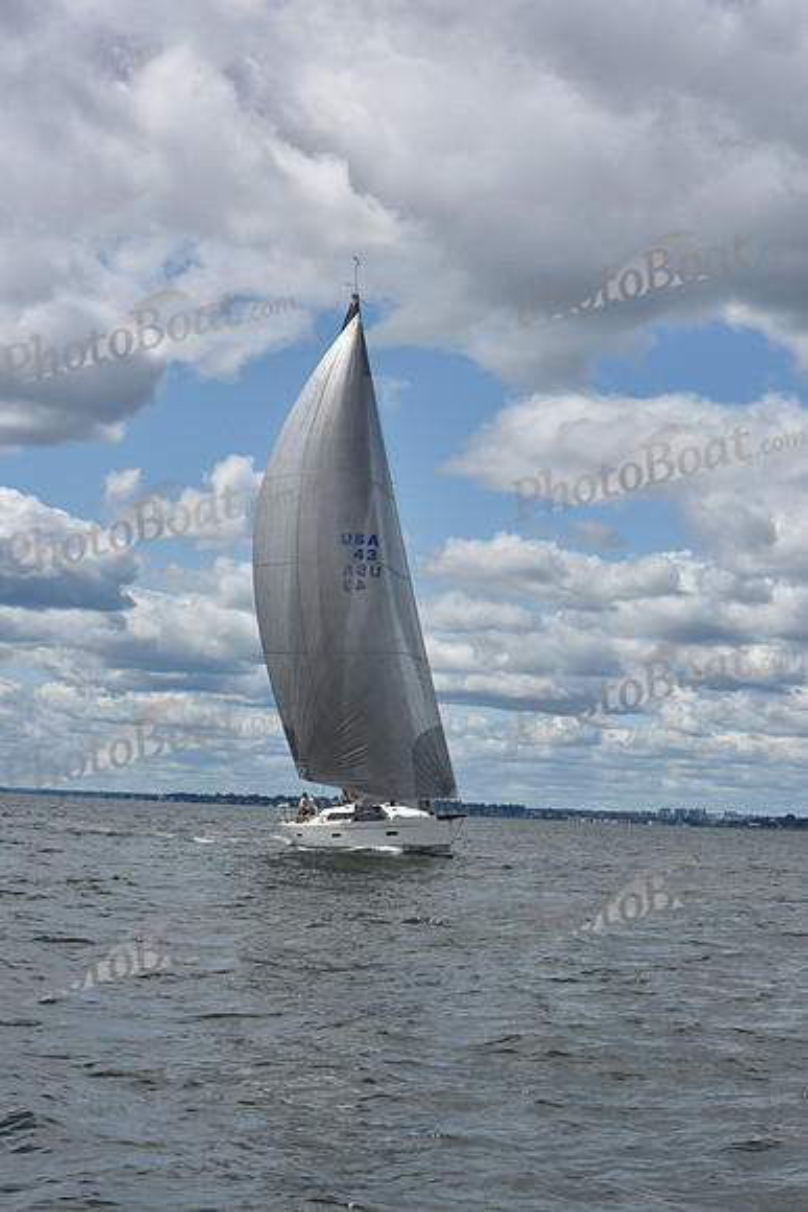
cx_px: 404
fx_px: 2355
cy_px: 606
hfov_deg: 19.5
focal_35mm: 70
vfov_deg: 28.8
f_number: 11
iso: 250
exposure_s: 1/800
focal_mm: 70
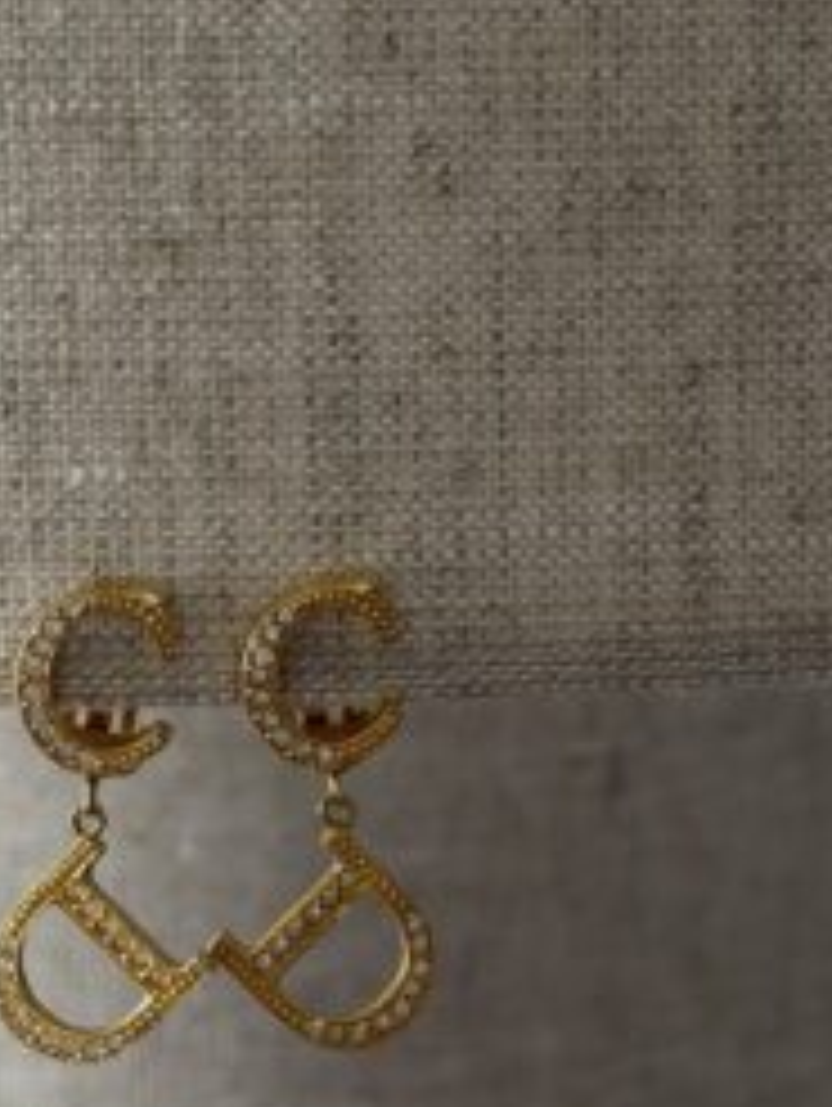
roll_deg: +0.1
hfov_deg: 18.8
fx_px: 2495
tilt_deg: -10.7
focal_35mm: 78
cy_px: 778
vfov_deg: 24.8
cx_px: 225
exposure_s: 1/121
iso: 64
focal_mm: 6.76
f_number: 1.78
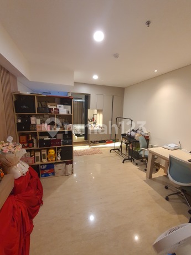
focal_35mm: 13
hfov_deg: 89.9
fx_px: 96
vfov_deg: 106.2
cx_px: 96
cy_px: 128
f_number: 2.2
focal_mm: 1.8
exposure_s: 1/50
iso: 400
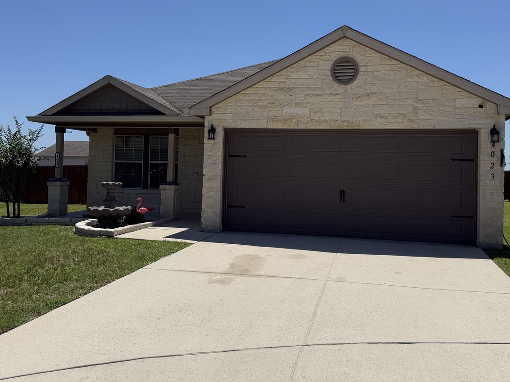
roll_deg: -0.9
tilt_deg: +2.6
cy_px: 154
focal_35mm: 32
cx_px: 279
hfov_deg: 56.7
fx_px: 471
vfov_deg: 44.0
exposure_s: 1/9091
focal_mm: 6.76
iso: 80
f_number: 1.78
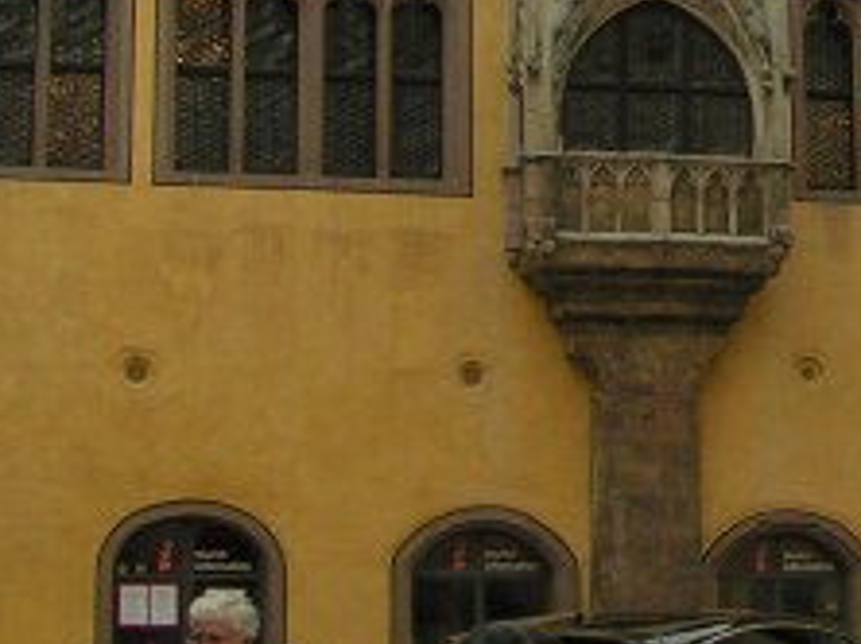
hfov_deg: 14.3
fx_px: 3404
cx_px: 776
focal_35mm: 137
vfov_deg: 10.6
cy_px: -128
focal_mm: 5.8
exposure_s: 1/125
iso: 50
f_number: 5
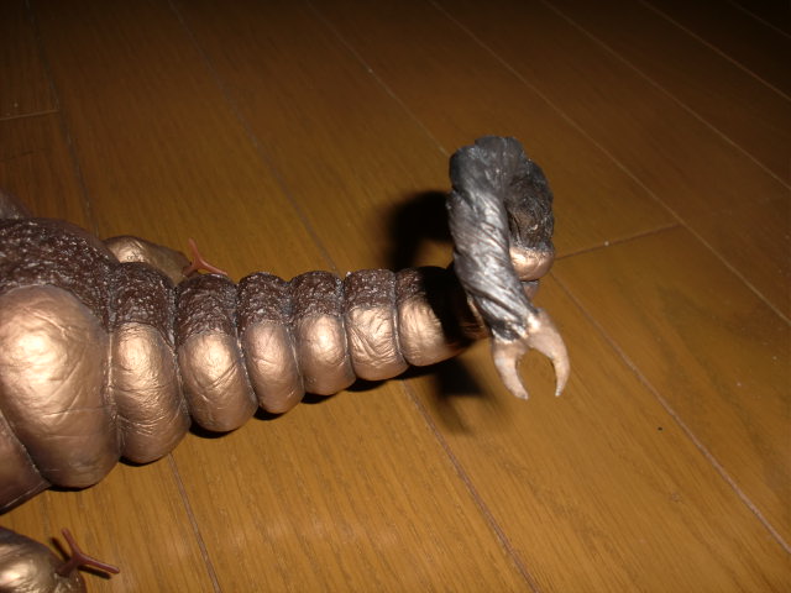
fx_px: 823
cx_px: 396
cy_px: 296
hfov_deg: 51.4
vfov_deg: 39.7
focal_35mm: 36
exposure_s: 1/30
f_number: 7.9
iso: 64
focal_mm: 6.3
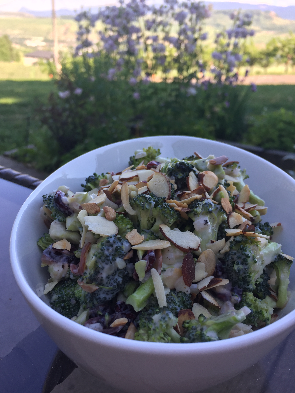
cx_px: 148
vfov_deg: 61.7
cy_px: 196
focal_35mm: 29
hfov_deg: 48.2
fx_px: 330
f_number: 2.2
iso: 32
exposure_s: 1/347
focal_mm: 4.15
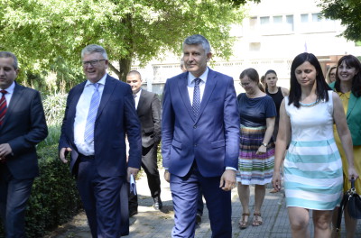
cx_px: 180
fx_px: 525
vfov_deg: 25.6
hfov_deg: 38.0
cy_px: 119
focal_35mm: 52
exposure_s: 1/250
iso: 640
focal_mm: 35
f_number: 5
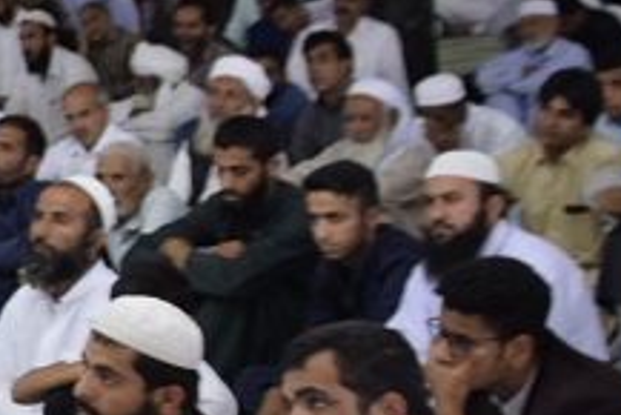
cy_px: 170
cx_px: -658
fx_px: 2865
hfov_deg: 11.1
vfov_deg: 8.3
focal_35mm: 166
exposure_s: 1/50
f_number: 5.6
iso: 1000
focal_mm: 24
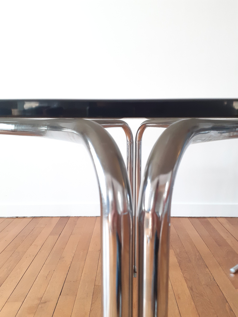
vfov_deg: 65.3
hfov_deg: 51.4
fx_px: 248
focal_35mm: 27
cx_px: 119
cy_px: 158
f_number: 1.9
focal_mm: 3.6
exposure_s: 1/50
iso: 160
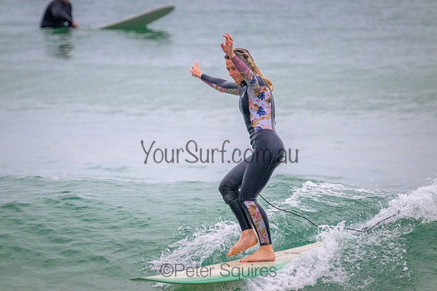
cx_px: 218
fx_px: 9713
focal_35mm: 800
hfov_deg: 2.6
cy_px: 146
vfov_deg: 1.7
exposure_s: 1/1250
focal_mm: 800
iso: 6400
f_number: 11
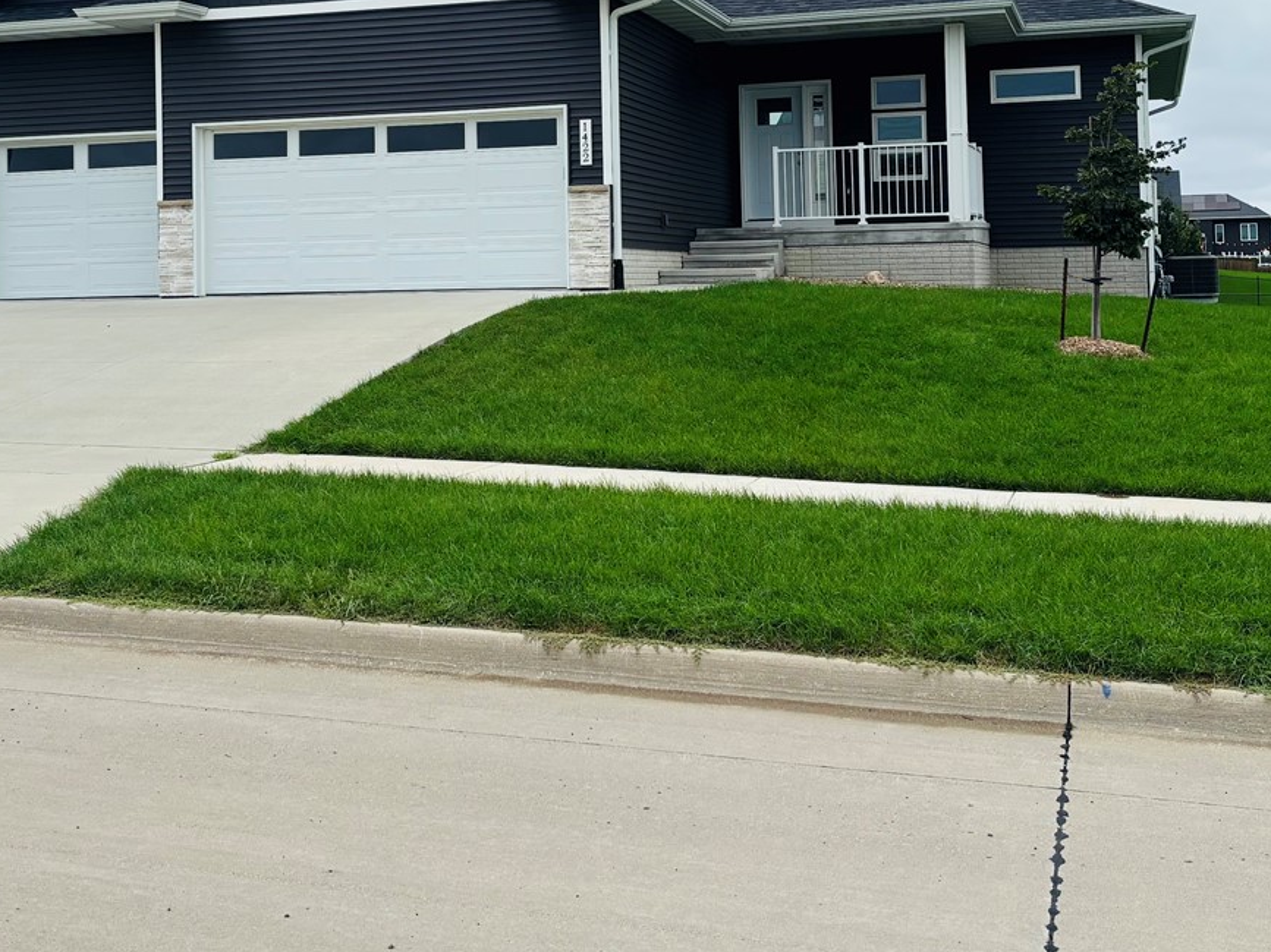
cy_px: 193
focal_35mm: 48
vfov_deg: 29.6
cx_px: 572
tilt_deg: +2.8
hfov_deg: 39.6
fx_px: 1762
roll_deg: +0.9
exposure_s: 1/1190
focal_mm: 5.96
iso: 50
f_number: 1.6
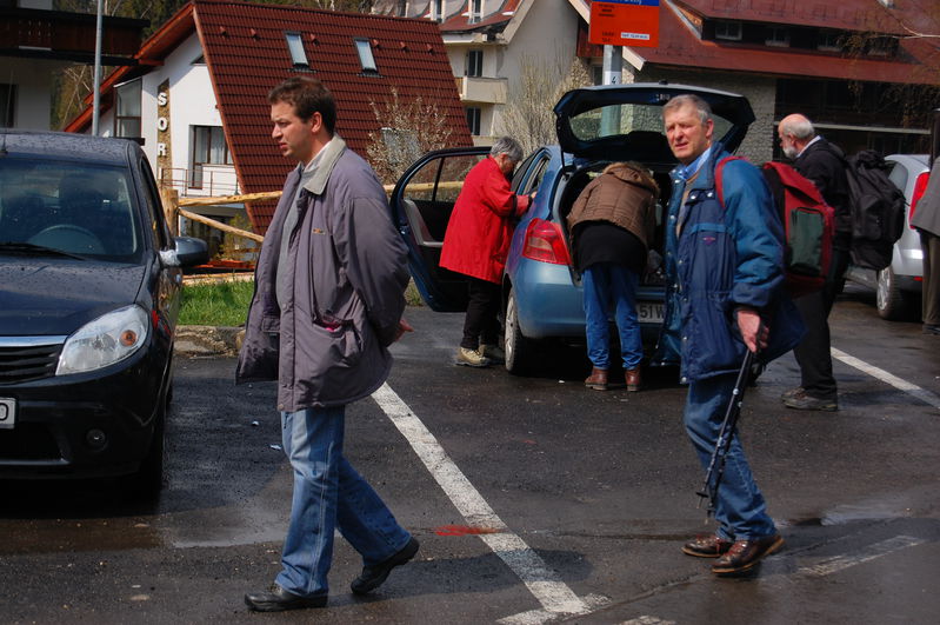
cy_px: 312
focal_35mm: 82
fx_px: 2152
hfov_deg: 24.6
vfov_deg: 16.5
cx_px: 470
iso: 200
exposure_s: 1/1250
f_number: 5.6
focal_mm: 55
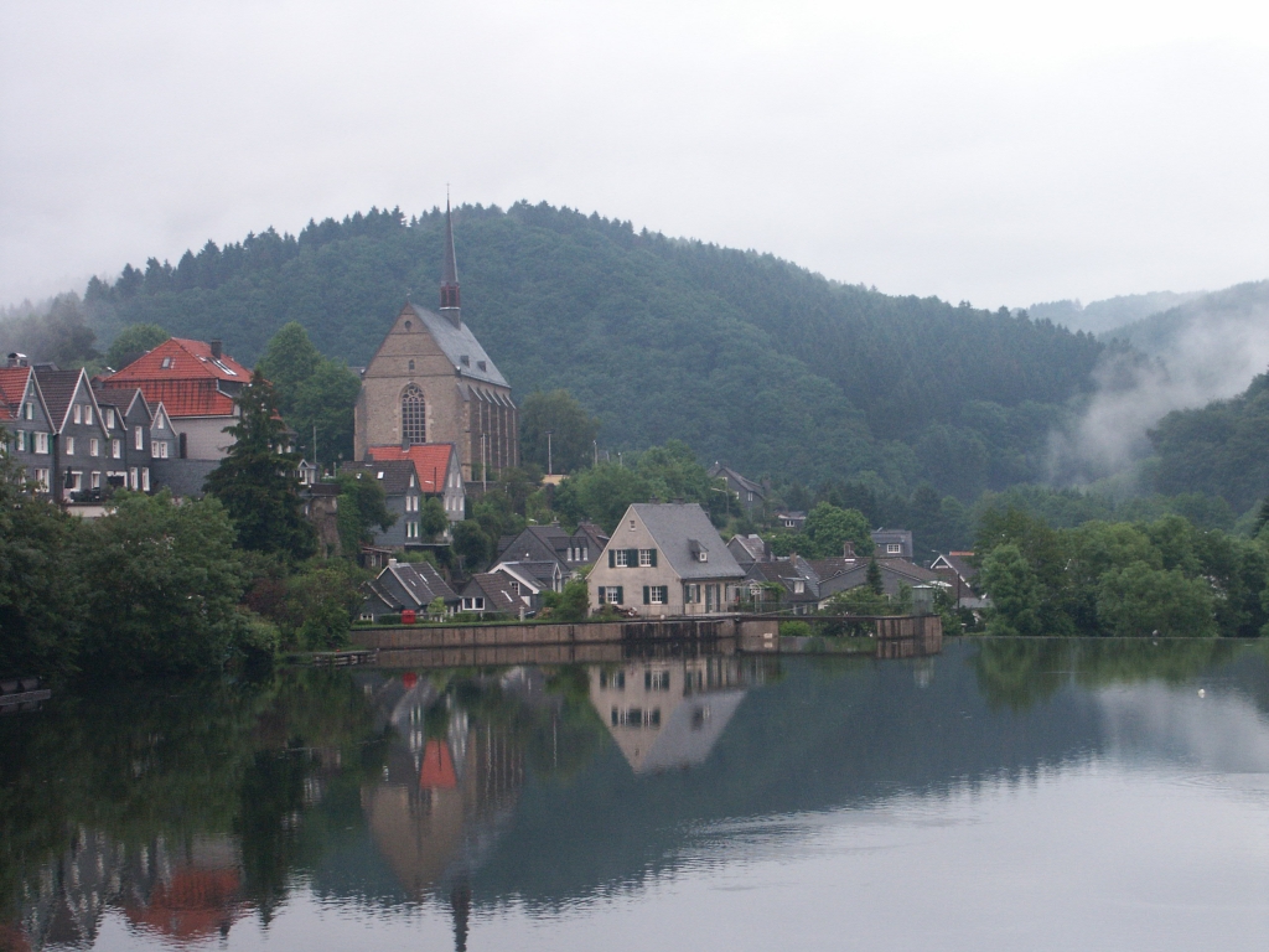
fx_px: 3189
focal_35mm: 87
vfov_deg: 17.0
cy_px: 476
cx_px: 634
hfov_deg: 22.5
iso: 200
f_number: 3.5
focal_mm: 21.67
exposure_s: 1/90
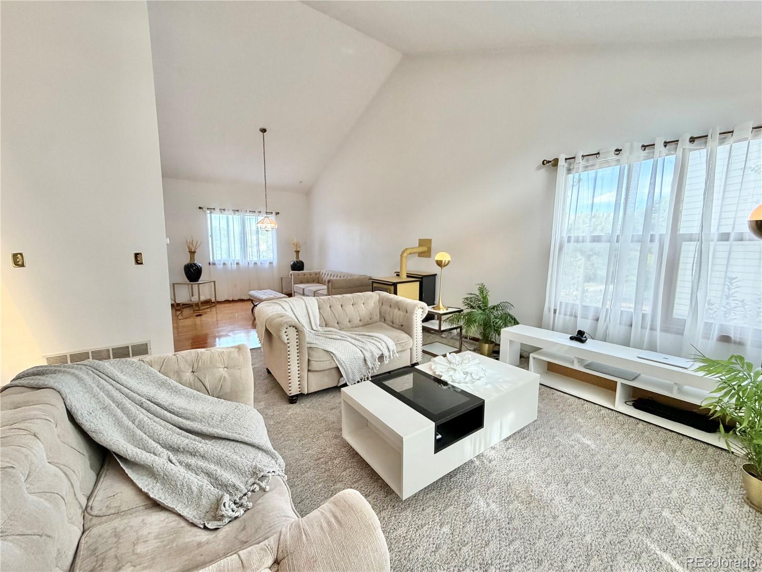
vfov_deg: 85.7
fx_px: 308
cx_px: 381
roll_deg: -0.7
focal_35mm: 14
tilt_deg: -7.8
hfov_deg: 102.1
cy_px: 286
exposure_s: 1/120
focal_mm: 2.22
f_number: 2.2
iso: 250
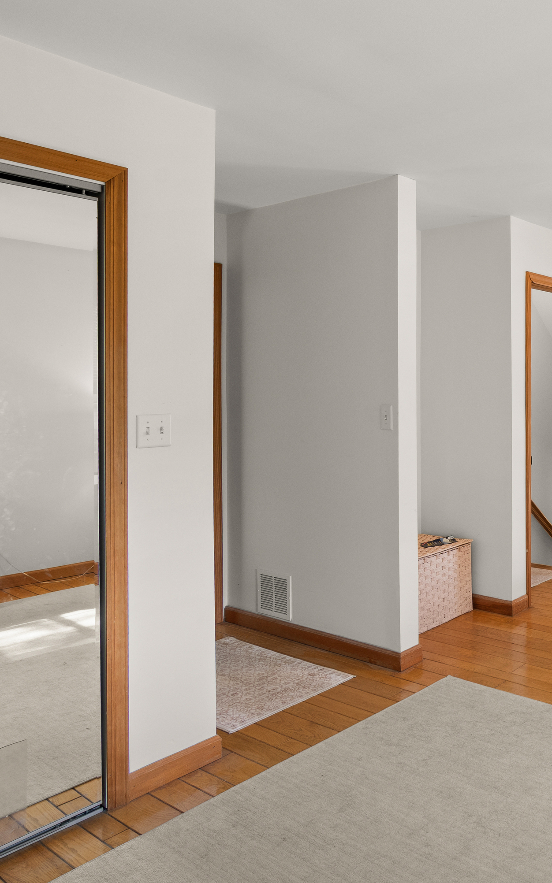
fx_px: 602
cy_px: 445
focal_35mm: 25
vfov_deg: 72.6
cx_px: 608
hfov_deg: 40.0
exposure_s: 1/2
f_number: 8
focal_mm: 11
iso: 100
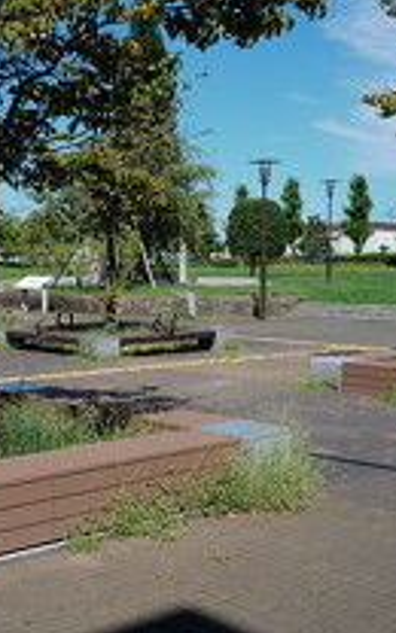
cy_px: 361
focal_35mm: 55
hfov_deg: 23.4
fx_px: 950
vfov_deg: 36.8
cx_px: 128
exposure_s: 1/640
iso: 100
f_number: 5.6
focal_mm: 28
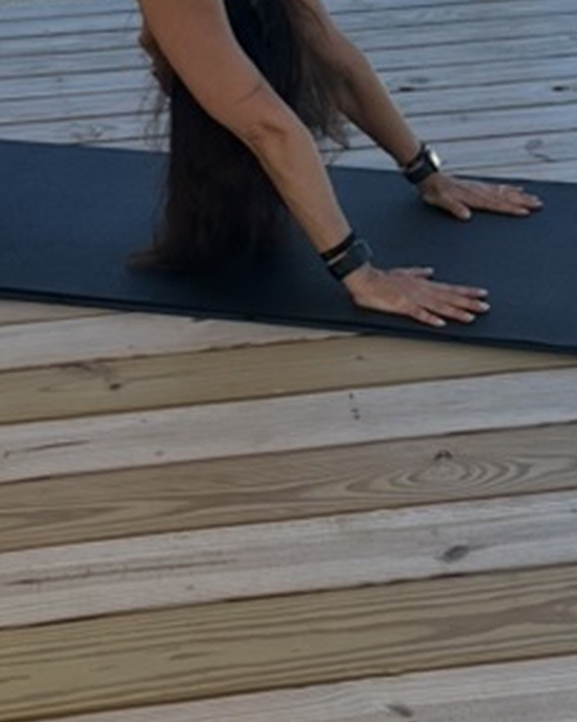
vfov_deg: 22.8
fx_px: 1773
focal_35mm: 83
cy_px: 165
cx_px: 190
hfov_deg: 18.4
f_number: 1.78
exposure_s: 1/4184
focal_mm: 6.86
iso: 80
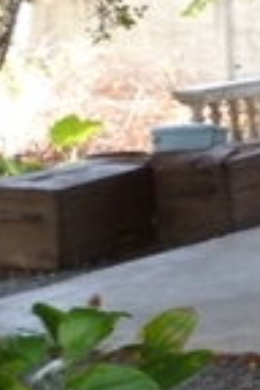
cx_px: 682
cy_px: 154
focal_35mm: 129
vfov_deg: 15.9
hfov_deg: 9.2
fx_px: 1397
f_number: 3.1
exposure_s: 1/60
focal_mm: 5
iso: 160
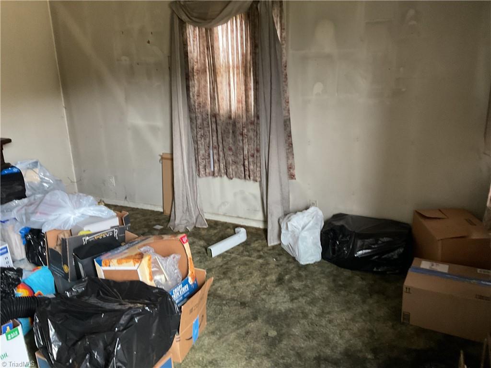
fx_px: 411
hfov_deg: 61.7
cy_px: 184
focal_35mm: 29
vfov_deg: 48.2
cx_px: 246
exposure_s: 1/30
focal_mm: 3
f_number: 1.8
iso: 320
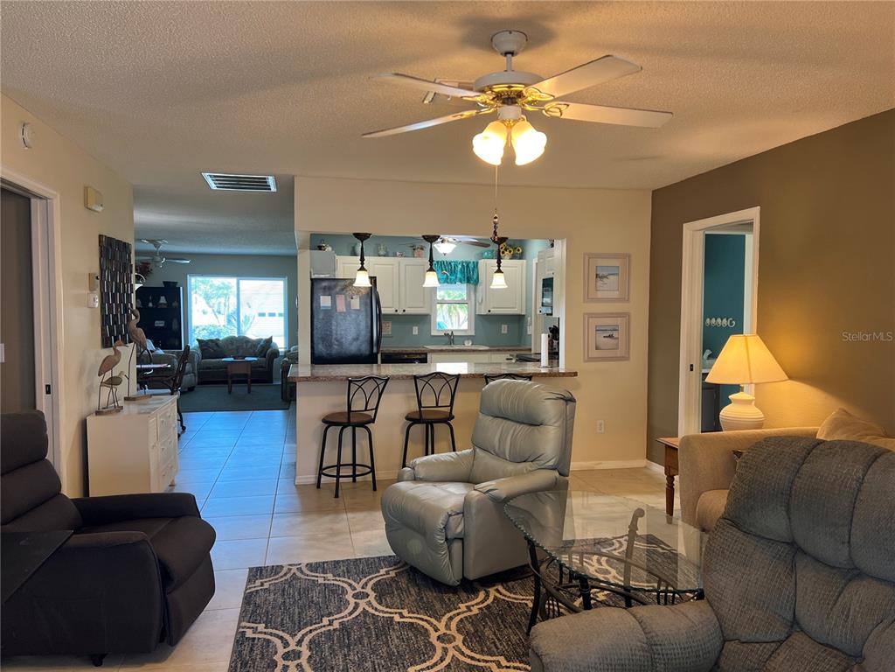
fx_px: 672
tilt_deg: -3.2
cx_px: 448
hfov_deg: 67.3
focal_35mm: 26
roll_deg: -0.2
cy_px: 336
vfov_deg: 53.1
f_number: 1.5
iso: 80
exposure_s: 1/60
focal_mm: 5.7
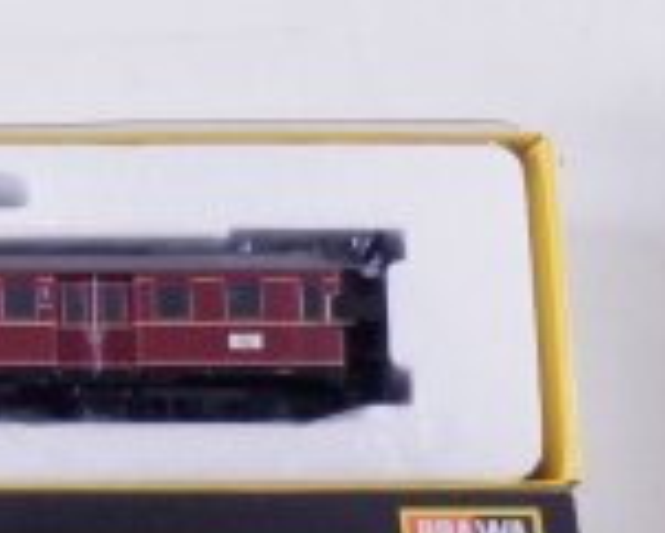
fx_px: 3427
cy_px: 418
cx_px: -590
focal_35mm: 174
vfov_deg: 8.9
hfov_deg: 10.3
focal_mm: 8
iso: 640
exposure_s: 1/160
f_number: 3.8
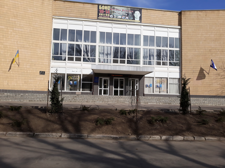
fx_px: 175
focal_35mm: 27
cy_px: 84
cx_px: 112
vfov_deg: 51.4
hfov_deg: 65.3
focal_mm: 3.71
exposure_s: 1/2519
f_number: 1.7
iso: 40
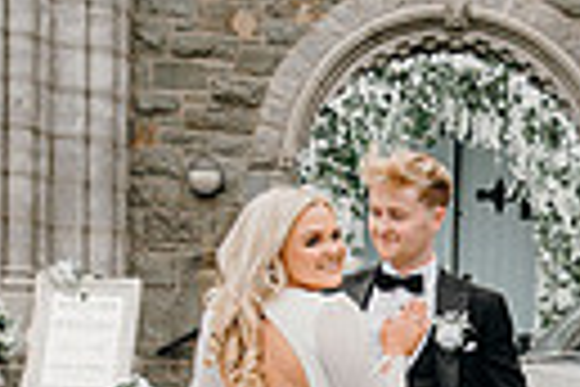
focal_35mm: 112
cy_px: 578
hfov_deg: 17.1
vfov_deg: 11.7
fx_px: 1804
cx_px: 769
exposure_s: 1/200
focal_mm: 25
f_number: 3.5
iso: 125
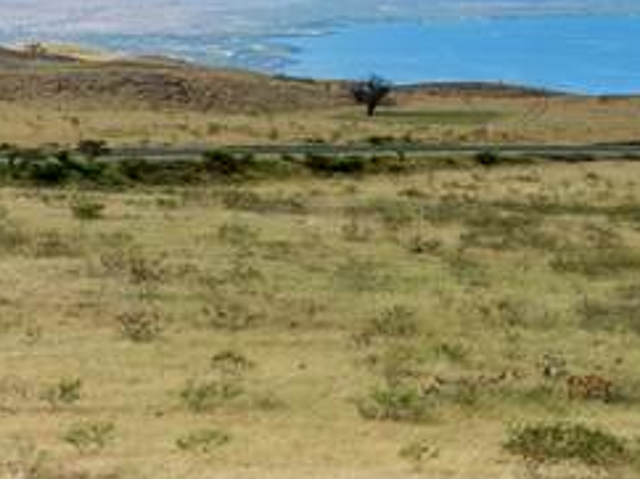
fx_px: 2346
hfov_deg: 13.9
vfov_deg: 11.6
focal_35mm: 127
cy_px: 204
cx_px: 1137
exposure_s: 1/240
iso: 100
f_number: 9
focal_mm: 12.29
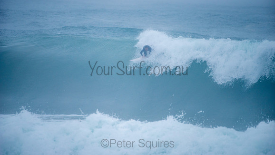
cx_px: 138
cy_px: 64
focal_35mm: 526
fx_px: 3835
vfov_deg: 2.3
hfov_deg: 4.1
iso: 280
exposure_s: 1/1000
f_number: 5.6
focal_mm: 500
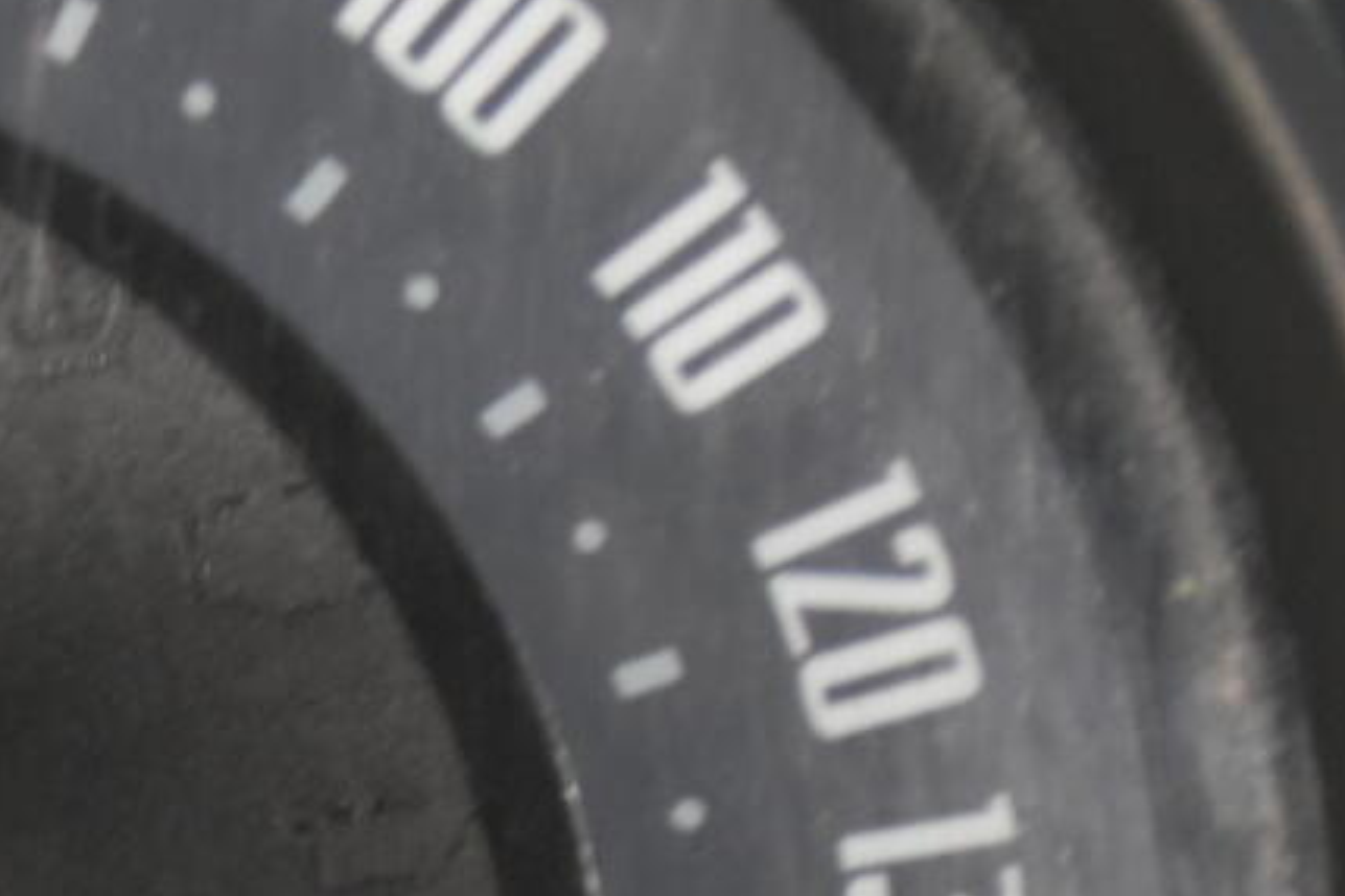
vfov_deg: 5.3
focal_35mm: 252
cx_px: -514
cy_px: 1769
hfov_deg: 8.0
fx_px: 9414
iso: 1600
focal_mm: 36
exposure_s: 1/25
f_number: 5
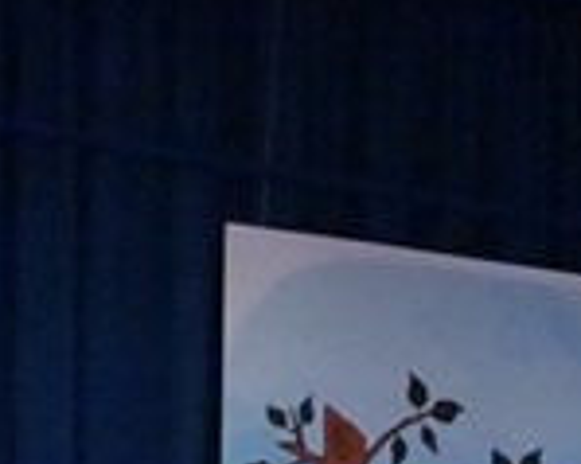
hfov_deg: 9.0
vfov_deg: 7.3
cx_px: 838
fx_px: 3591
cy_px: 704
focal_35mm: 209
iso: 1600
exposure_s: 1/160
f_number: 4
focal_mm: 9.4
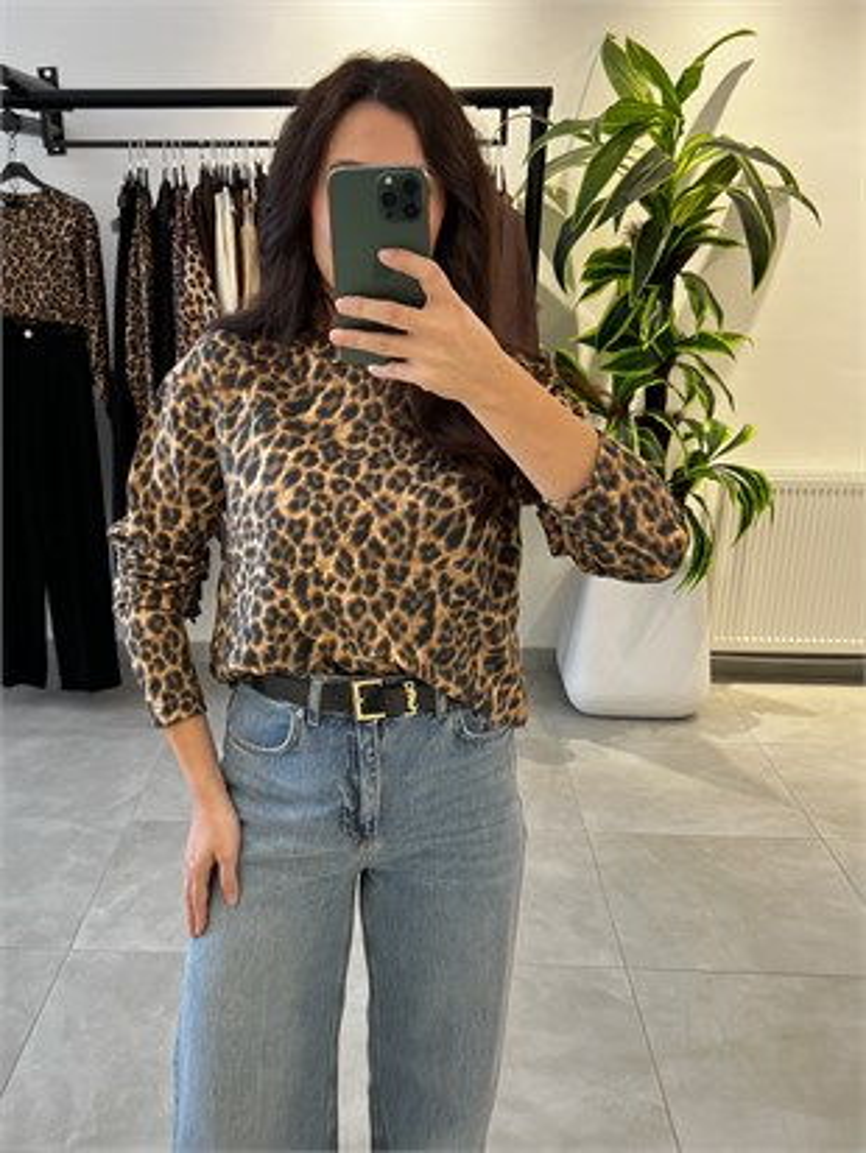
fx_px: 867
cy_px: 576
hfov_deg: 53.1
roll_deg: -1.8
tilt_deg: -18.7
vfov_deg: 67.3
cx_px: 433
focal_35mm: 26
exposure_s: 1/100
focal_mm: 5.7
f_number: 1.5
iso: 100
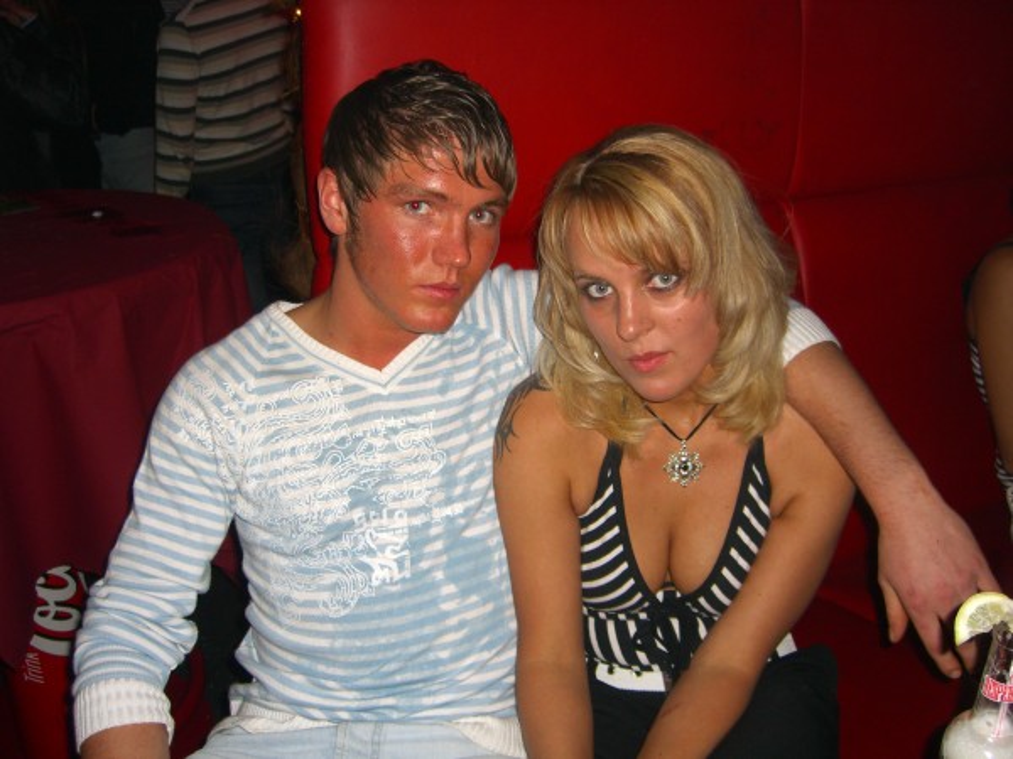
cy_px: 380
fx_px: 1112
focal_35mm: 38
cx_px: 506
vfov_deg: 37.7
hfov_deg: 49.0
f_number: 2.8
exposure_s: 1/60
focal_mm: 7.9
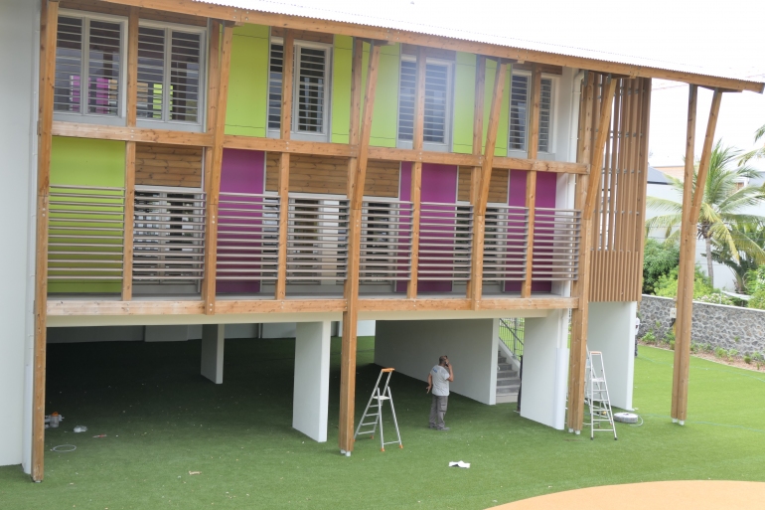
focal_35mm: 43
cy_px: 255
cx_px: 382
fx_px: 913
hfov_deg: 45.4
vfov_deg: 31.2
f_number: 5
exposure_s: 1/80
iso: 125
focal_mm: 15.7
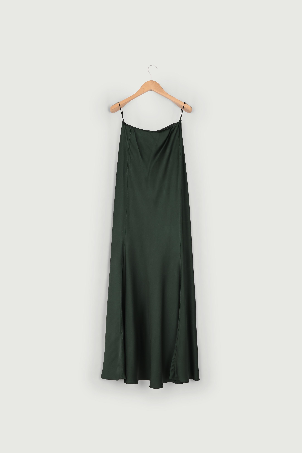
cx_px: 151
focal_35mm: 41
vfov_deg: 47.4
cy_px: 226
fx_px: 516
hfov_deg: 32.6
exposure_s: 1/100
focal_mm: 41
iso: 200
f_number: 11
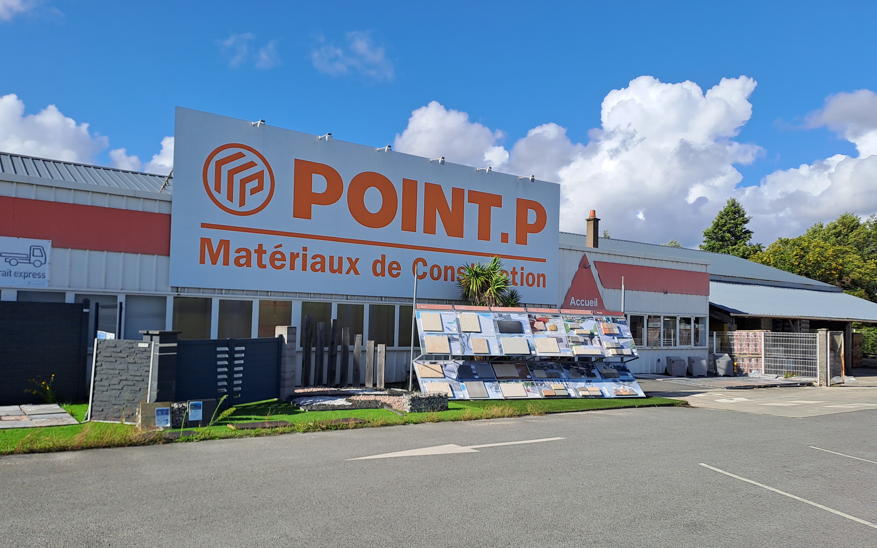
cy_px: 300
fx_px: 645
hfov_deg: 68.4
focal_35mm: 27
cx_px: 442
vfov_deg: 46.0
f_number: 1.8
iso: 32
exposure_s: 1/1931
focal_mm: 4.65
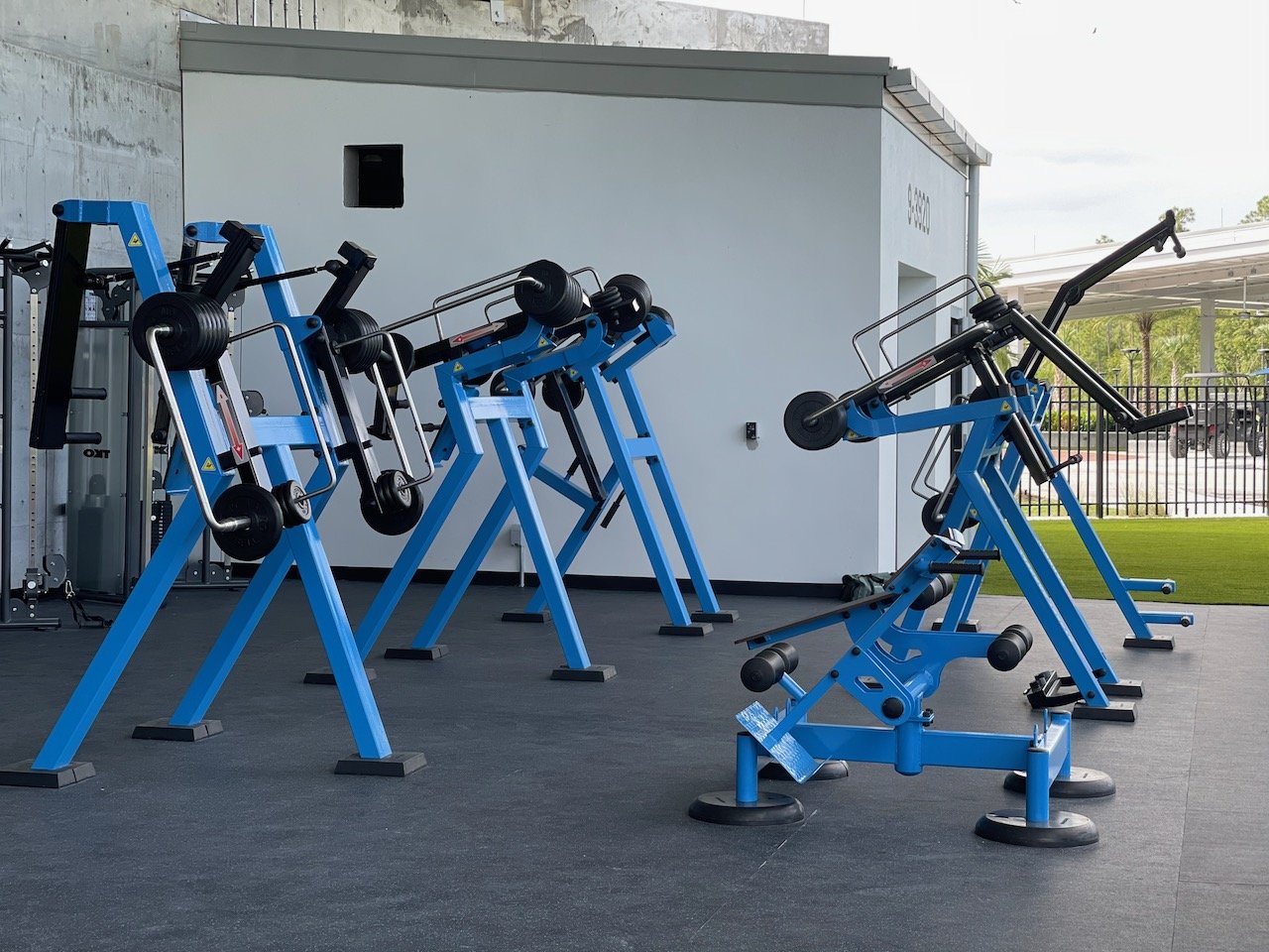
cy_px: 476
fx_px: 2346
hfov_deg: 30.3
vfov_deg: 22.9
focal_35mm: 64
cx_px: 634
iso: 20
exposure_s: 1/121
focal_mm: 7.5
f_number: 2.2
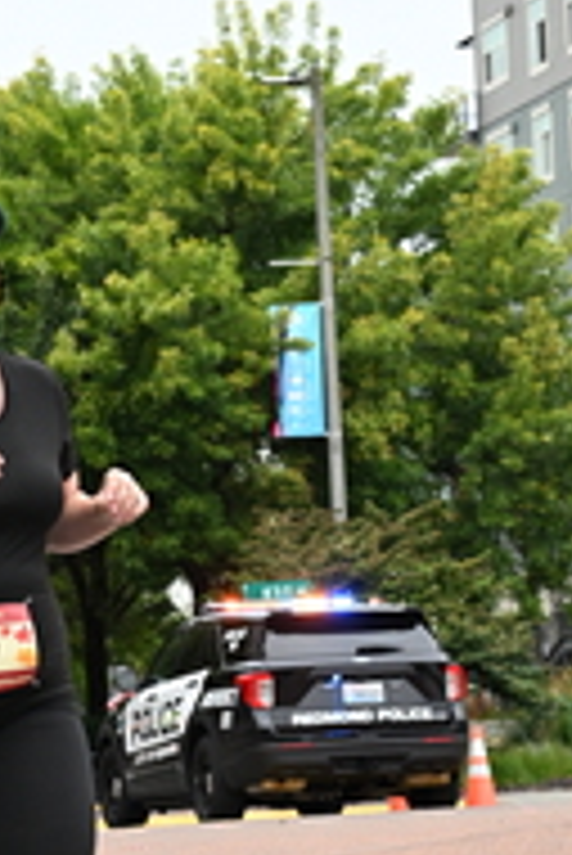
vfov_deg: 13.1
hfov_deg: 8.8
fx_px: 3711
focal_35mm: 156
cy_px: 558
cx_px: 106
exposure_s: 1/800
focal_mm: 54
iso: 1600
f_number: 4
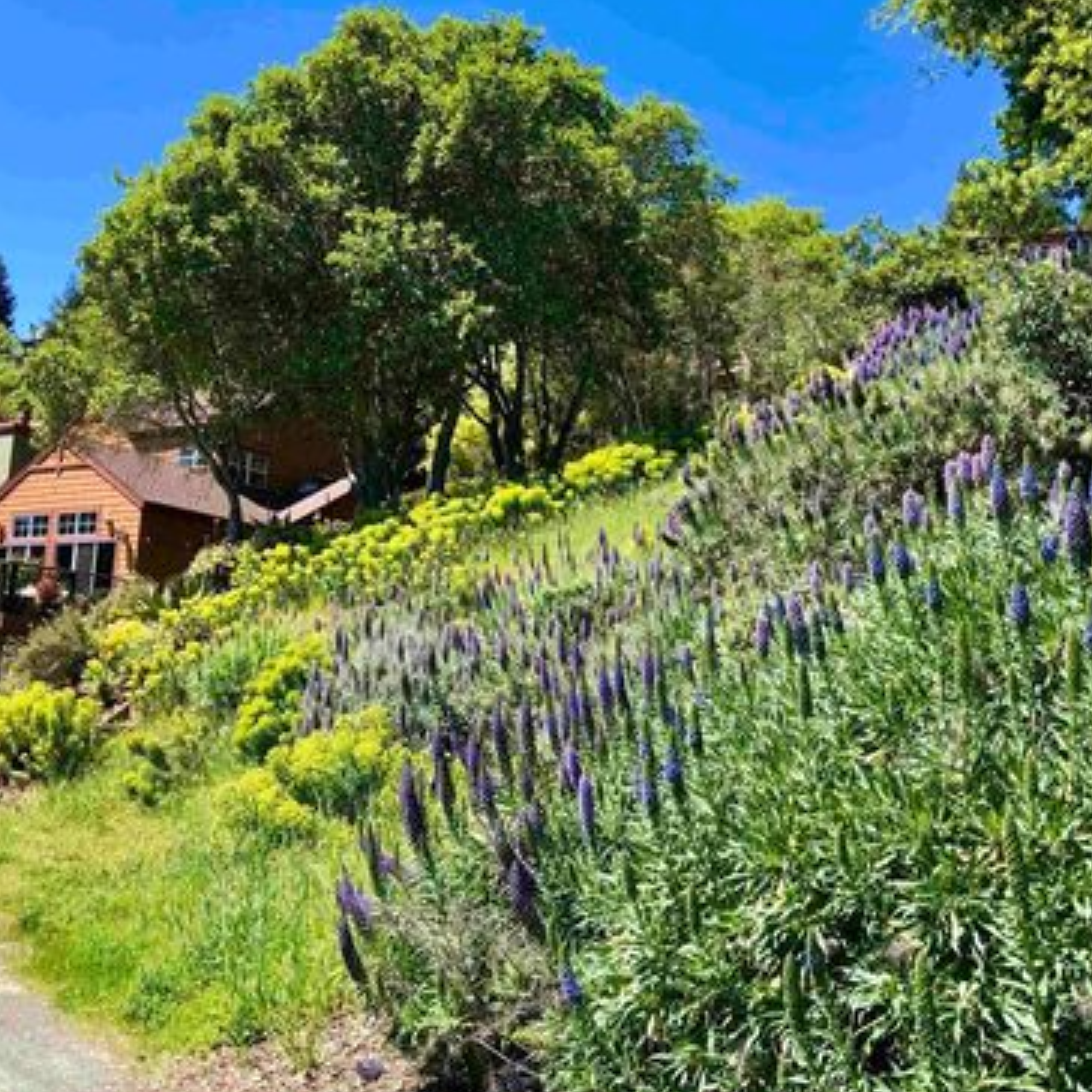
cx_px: 528
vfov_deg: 48.5
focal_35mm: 34
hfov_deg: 48.4
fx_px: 1213
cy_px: 548
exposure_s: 1/747
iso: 20
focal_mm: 3.99
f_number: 1.8
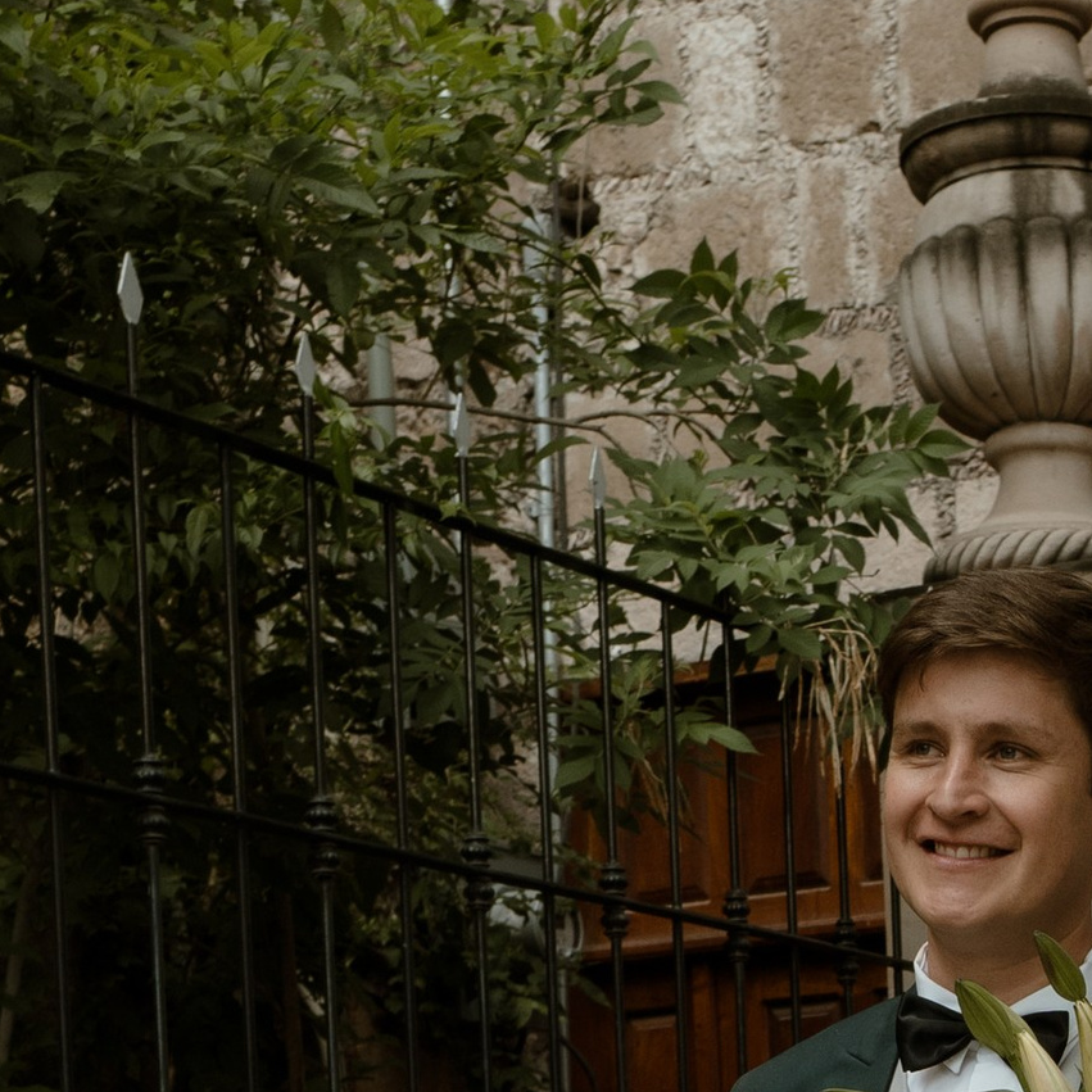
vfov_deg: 16.9
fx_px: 3284
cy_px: 1687
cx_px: 1383
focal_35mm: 92
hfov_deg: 17.8
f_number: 4
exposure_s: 1/320
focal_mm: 16
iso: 160
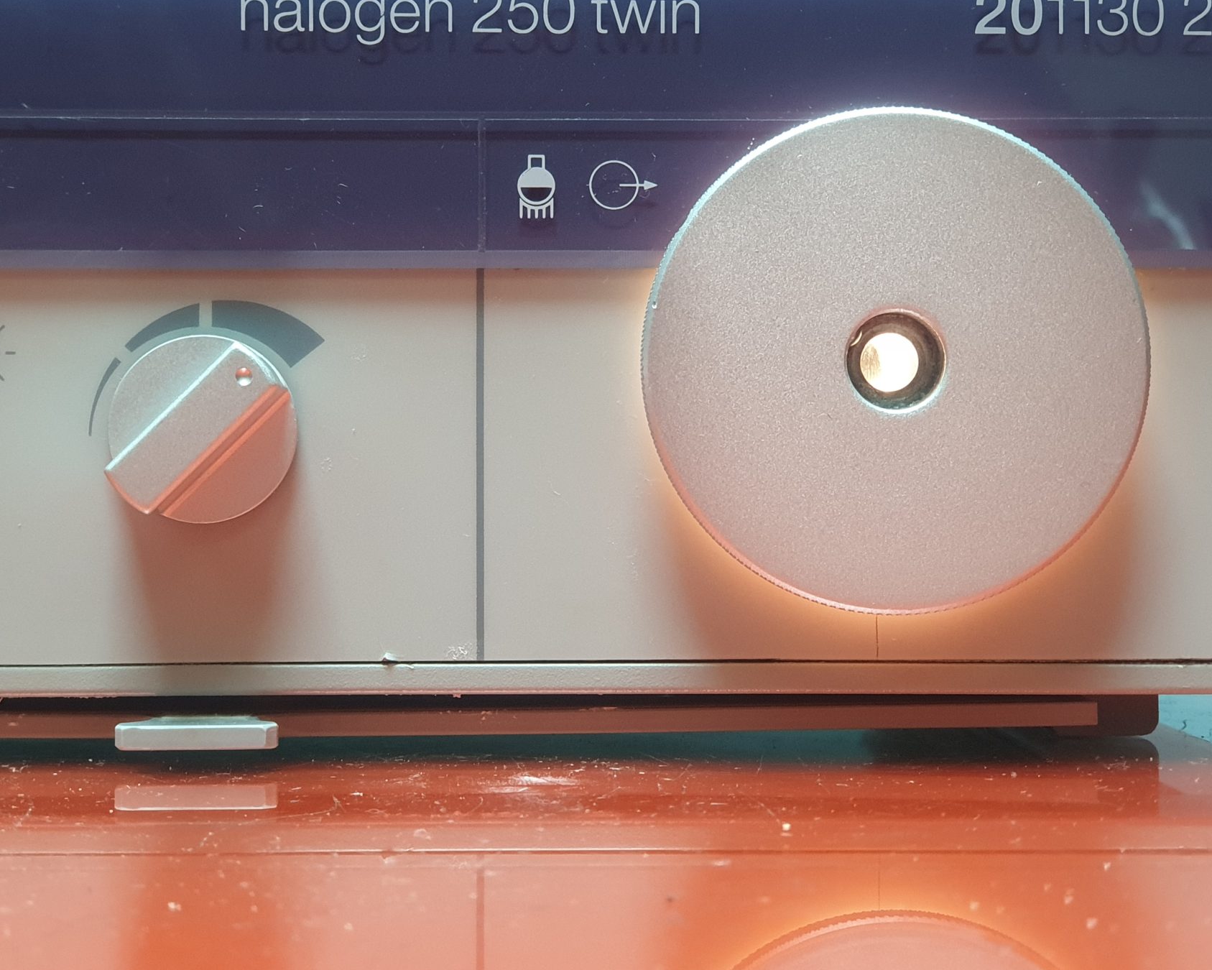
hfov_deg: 24.7
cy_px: 412
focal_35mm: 77
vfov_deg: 19.9
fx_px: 2762
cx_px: 575
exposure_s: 1/33
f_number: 2.4
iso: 200
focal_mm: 6
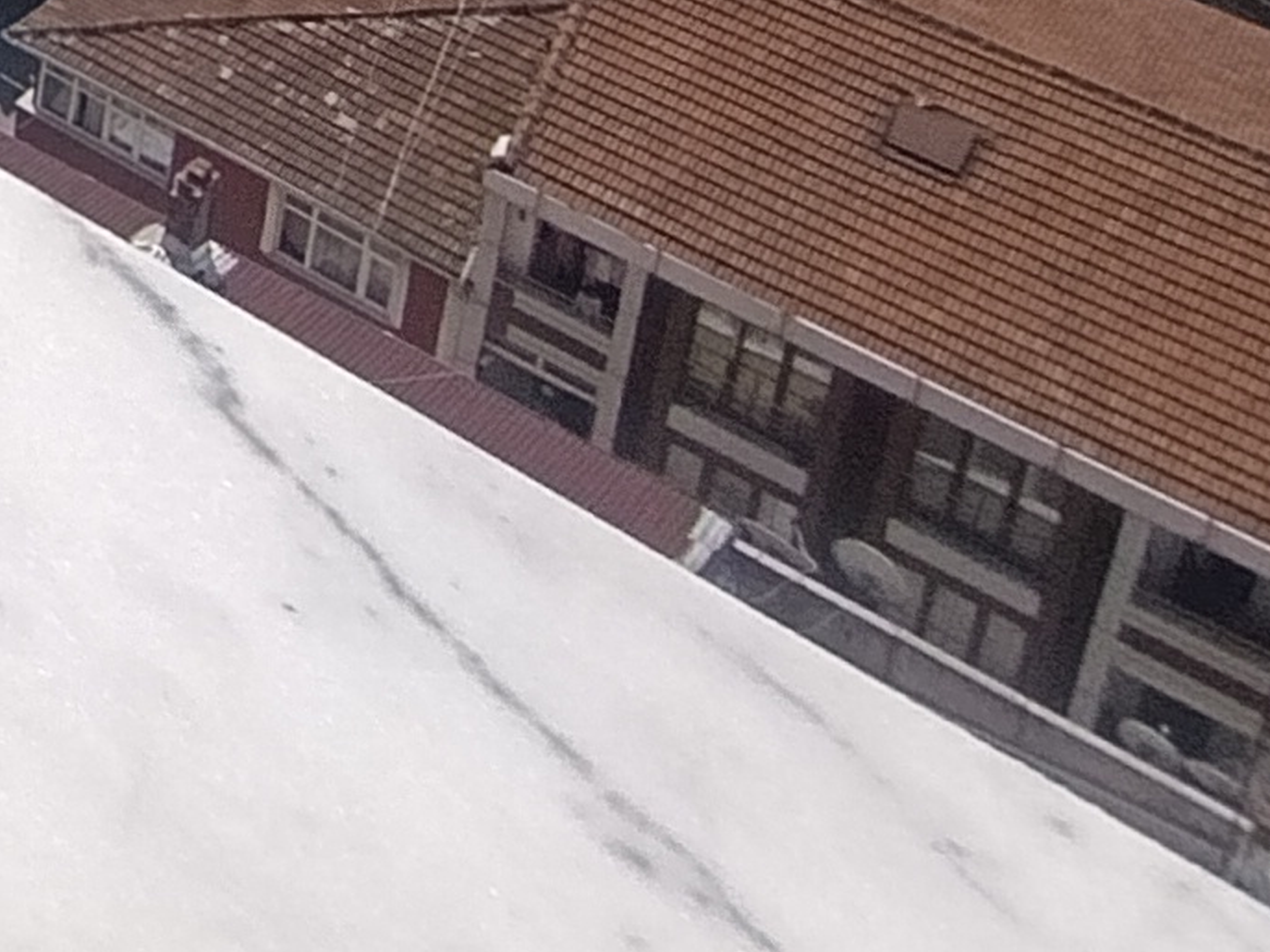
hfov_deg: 16.5
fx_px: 2788
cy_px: -1192
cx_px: -1512
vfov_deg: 14.4
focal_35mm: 76
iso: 50
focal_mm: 1.65
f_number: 2.2
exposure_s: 1/1880
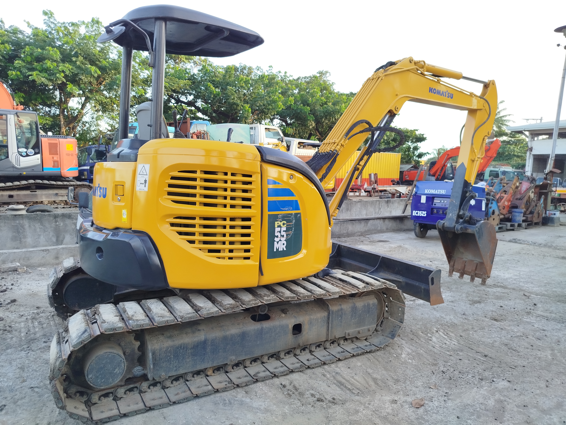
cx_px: 283
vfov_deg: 56.8
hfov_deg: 71.6
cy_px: 212
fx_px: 392
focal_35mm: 24
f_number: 1.7
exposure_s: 1/120
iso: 80
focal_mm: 5.31
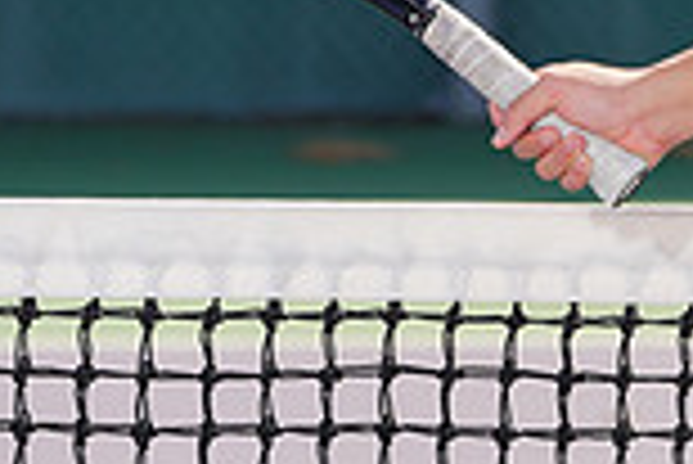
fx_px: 14489
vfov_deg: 1.8
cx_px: 958
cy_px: -304
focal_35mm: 752
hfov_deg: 2.7
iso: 100
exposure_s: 1/250
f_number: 8
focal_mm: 200
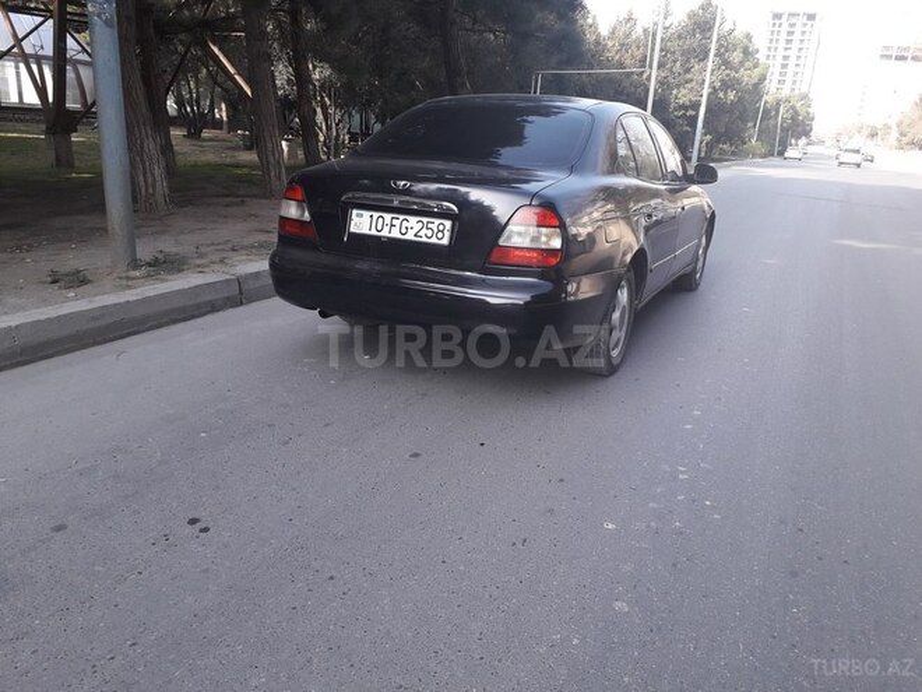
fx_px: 719
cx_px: 461
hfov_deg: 65.3
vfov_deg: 51.4
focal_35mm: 27
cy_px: 346
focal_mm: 3.6
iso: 40
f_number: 1.9
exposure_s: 1/225
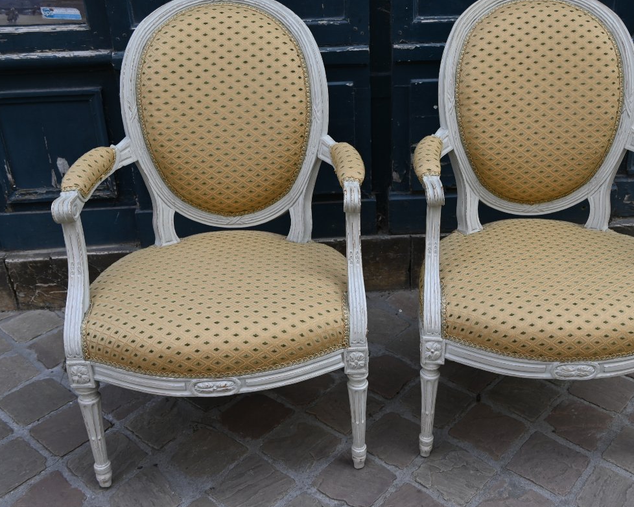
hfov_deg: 46.7
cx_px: 384
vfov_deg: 38.3
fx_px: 729
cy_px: 253
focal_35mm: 39
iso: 100
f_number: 5.6
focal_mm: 22.5
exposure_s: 1/125
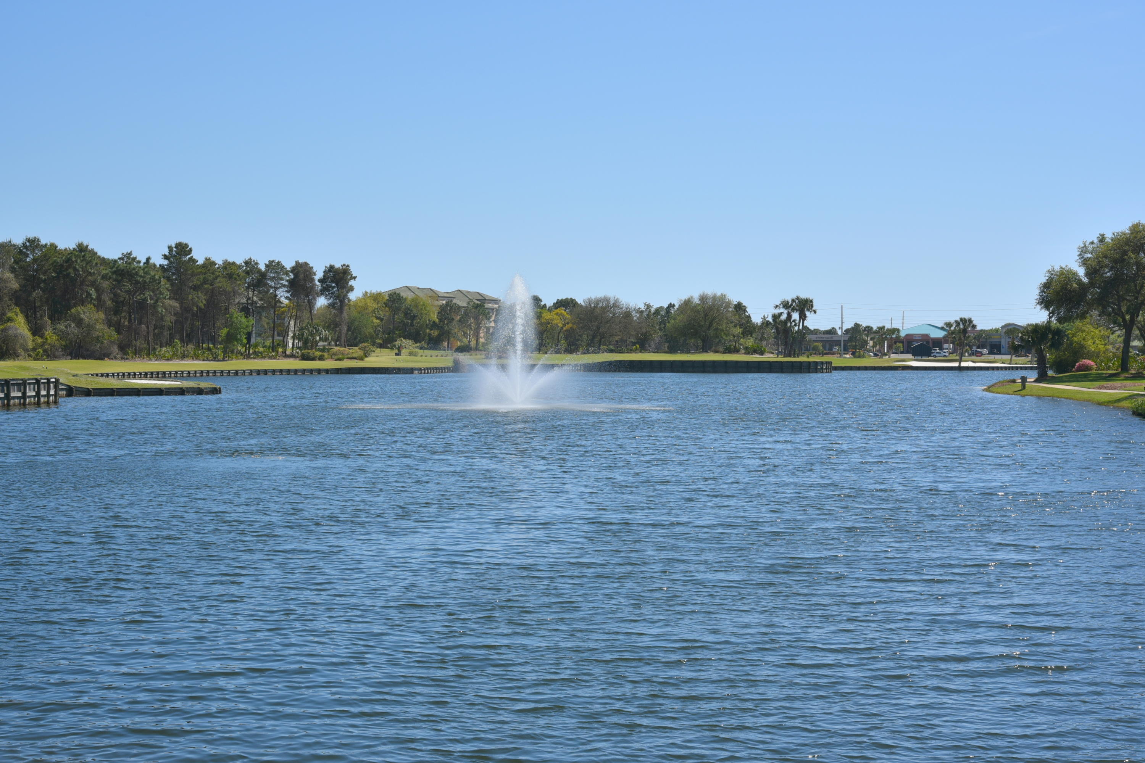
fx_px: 1749
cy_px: 382
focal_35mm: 55
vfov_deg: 24.6
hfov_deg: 36.2
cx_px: 572
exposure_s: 1/500
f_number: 11
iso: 200
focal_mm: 55
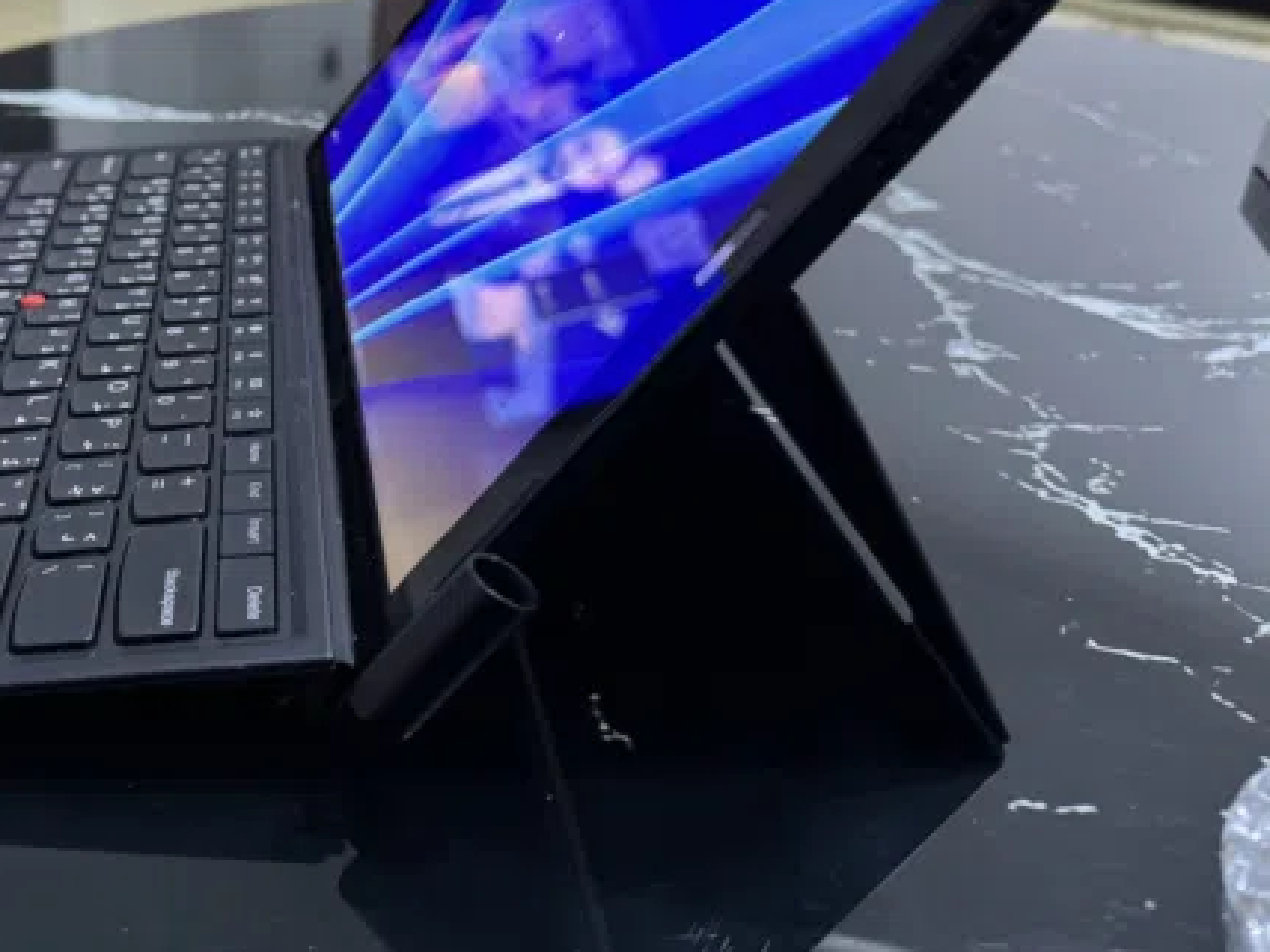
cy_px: 244
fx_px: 1320
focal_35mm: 36
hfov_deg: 49.5
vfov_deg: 38.7
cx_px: 330
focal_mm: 6.76
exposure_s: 1/46
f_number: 1.78
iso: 800
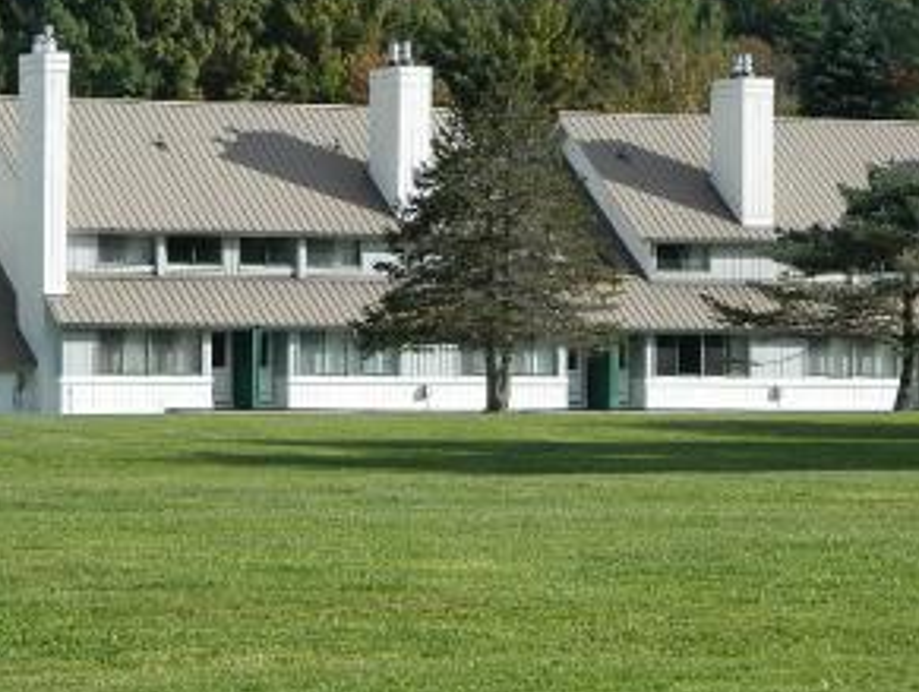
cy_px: 185
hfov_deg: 9.6
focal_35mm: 205
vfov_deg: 7.3
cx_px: 373
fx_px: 5449
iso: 80
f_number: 4.5
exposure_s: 1/500
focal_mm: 18.6
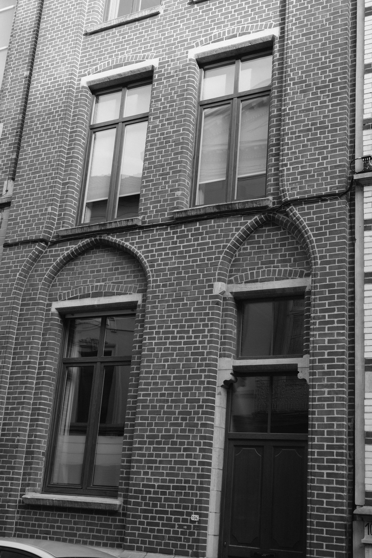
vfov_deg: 45.4
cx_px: 186
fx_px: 666
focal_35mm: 43
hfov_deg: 31.2
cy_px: 279
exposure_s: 1/350
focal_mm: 28.9
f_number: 3.2
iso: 320
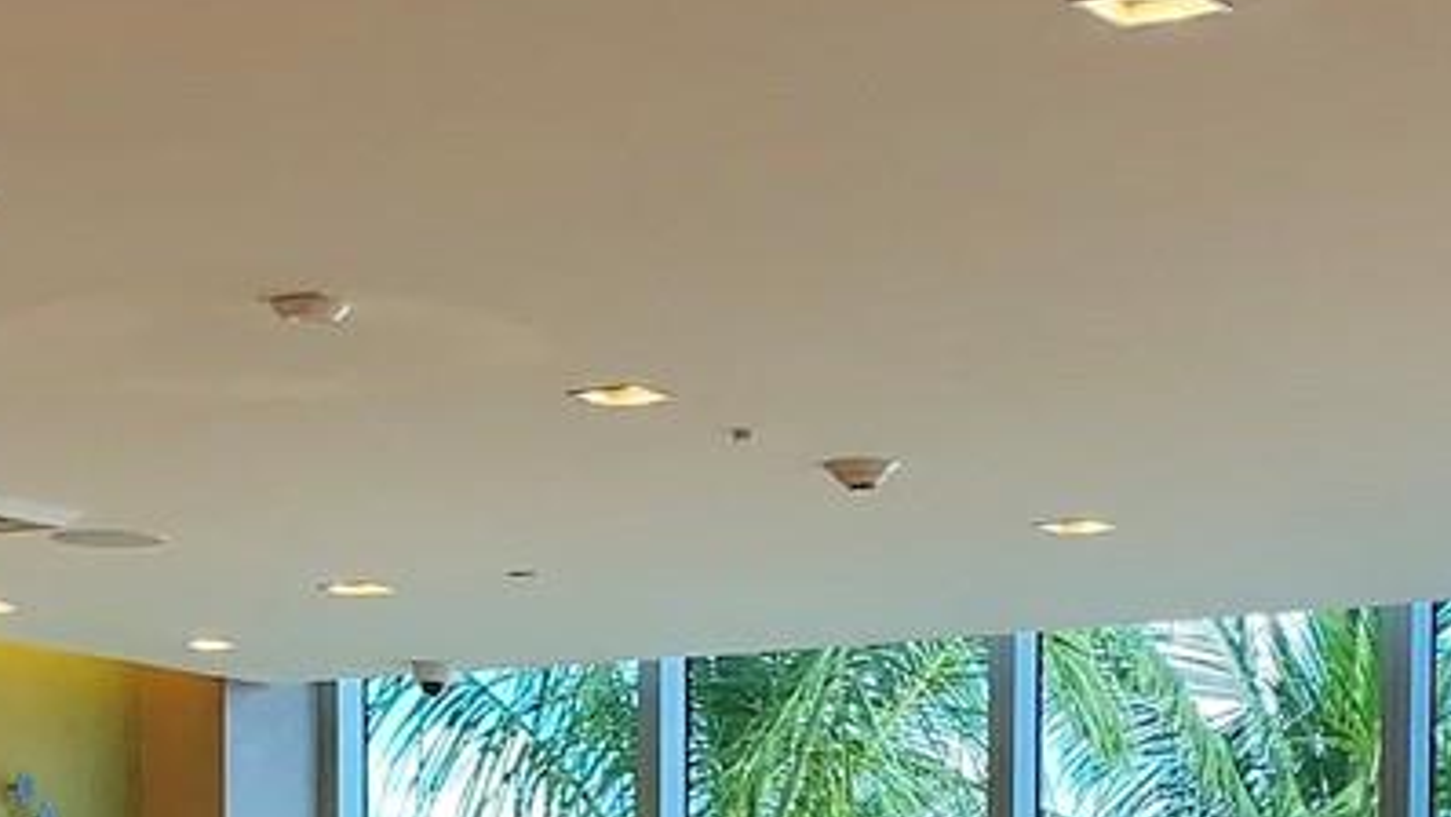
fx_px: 4387
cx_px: 532
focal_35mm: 114
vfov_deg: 10.1
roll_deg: +0.0
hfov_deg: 18.7
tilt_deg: -2.4
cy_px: 1444
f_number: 1.8
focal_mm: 4.25
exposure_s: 1/120
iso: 25
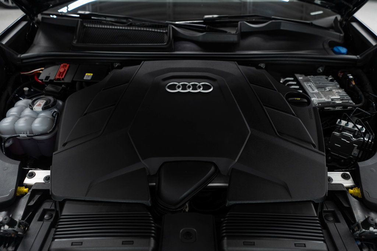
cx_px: 188
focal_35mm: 28
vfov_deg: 46.4
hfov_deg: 65.5
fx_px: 293
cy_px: 126
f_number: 3.2
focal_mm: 28
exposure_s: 1/50
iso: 320
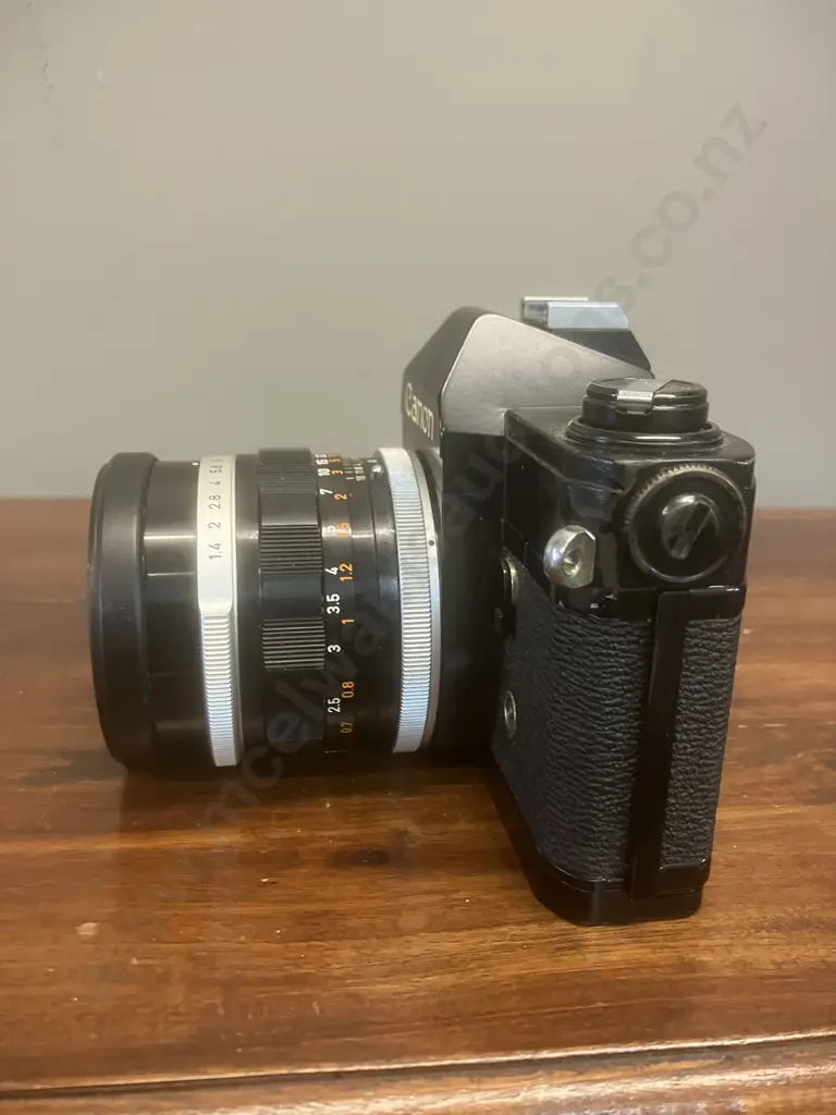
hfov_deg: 49.7
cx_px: 418
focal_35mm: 28
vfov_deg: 63.4
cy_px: 558
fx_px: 902
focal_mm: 3.99
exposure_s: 1/33
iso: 250
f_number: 1.8
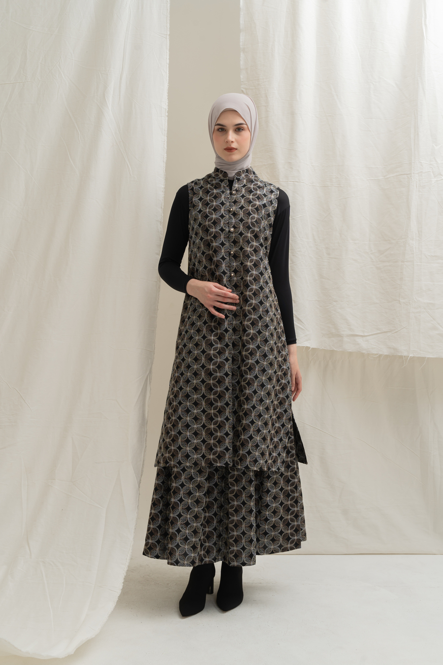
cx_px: 222
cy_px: 332
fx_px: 720
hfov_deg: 34.2
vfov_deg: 49.6
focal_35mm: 39
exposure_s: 1/160
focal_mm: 39
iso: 100
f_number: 10
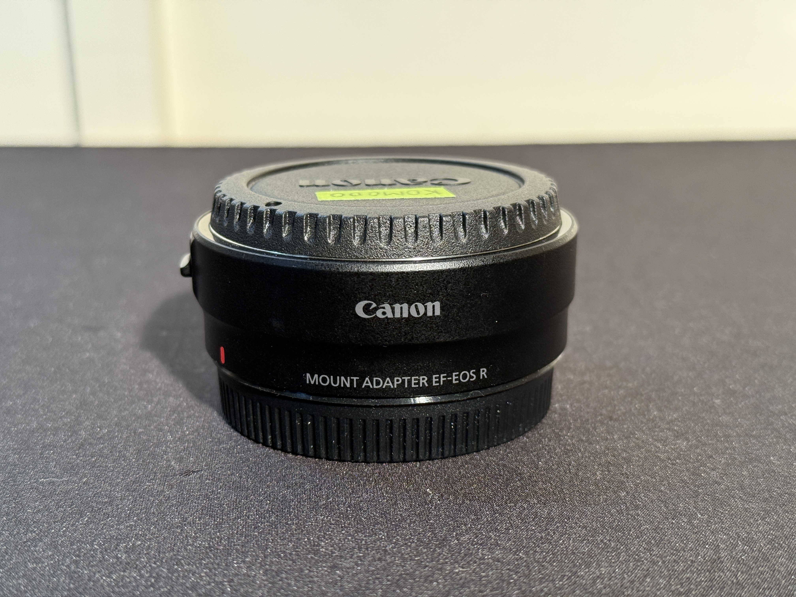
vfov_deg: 30.3
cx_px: 398
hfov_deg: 39.7
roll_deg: +0.8
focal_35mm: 48
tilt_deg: -16.6
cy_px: 298
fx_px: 1104
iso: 100
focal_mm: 6.76
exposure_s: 1/100
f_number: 1.78
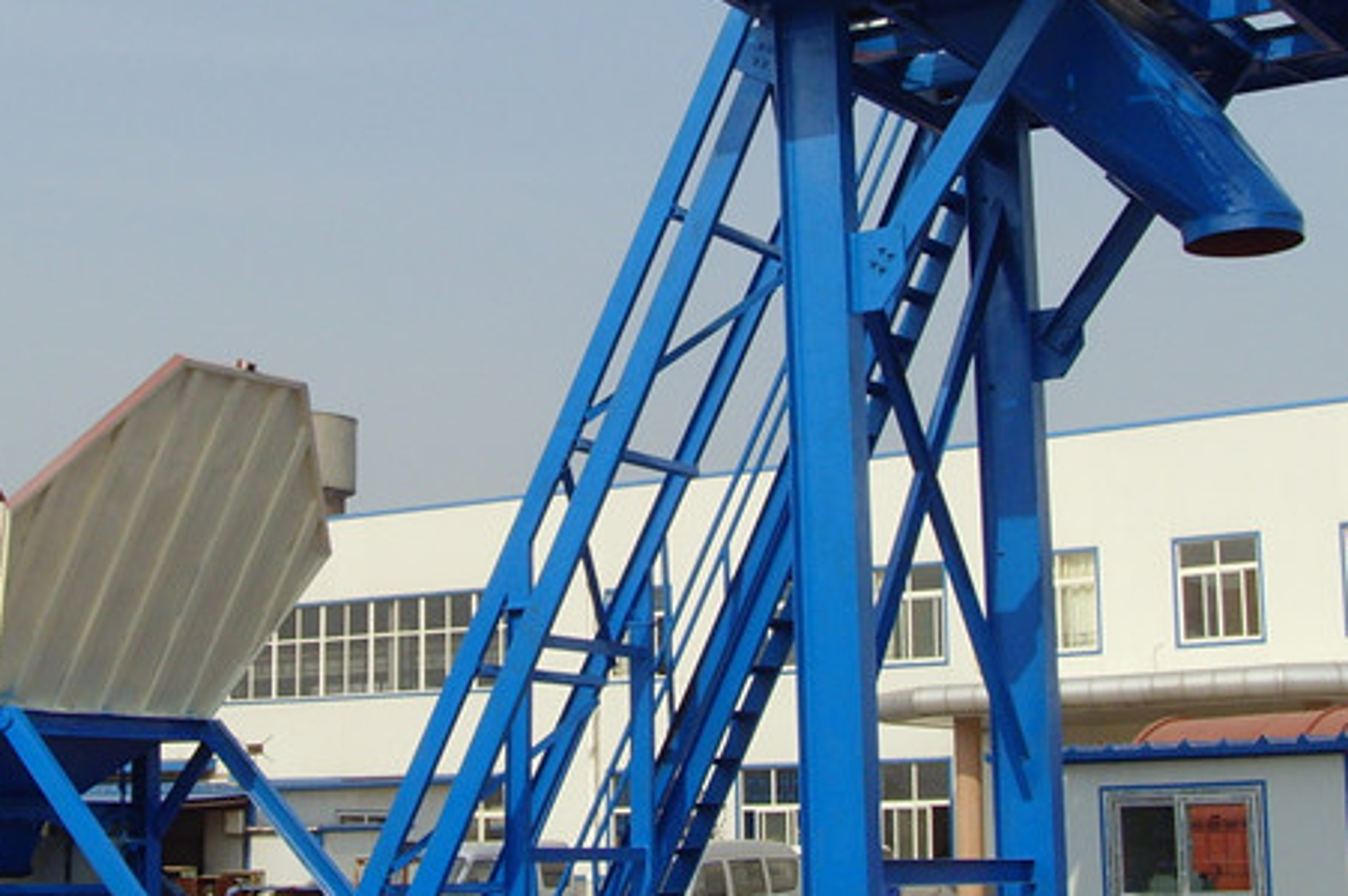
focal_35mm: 72
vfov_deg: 18.9
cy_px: 314
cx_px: 460
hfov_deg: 27.9
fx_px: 2694
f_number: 6.3
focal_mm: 6.6
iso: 80
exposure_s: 1/350
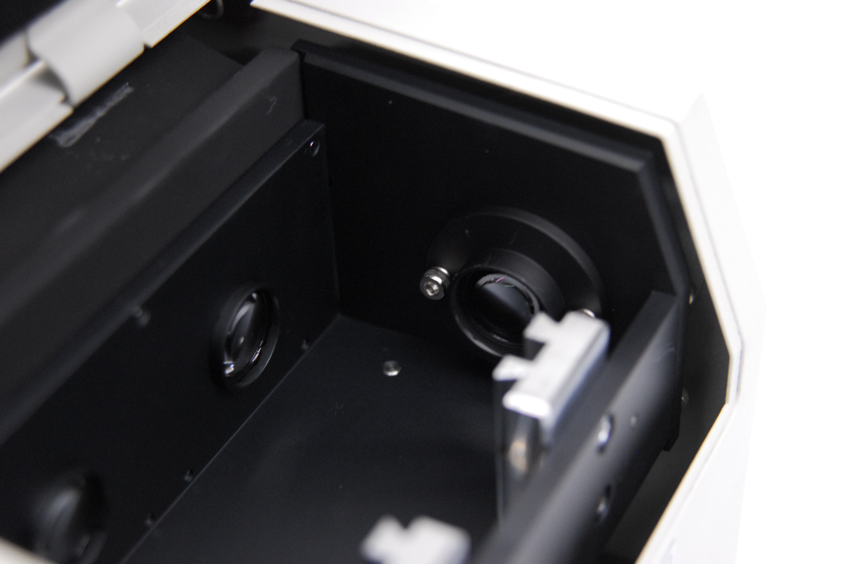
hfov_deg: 27.0
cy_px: 282
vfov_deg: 18.2
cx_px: 422
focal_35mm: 75
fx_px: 1758
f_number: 3.5
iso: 800
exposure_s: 1/60
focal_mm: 50
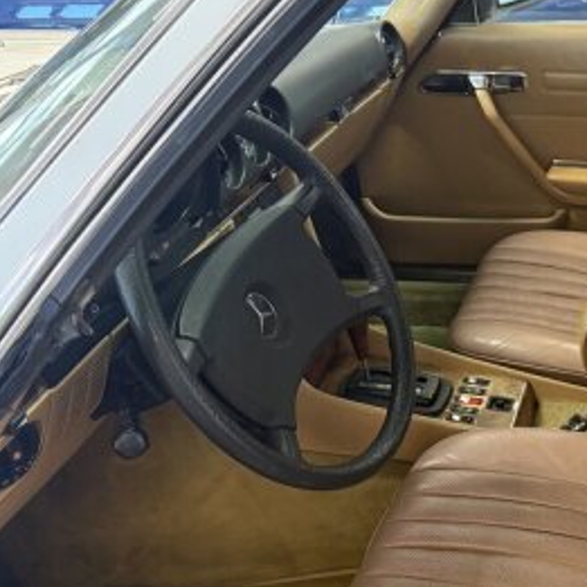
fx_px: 998
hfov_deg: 29.0
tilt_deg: -33.5
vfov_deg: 32.3
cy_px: 421
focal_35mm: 52
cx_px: 675
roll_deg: -2.2
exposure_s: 1/50
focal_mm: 6.76
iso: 400
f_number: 1.78
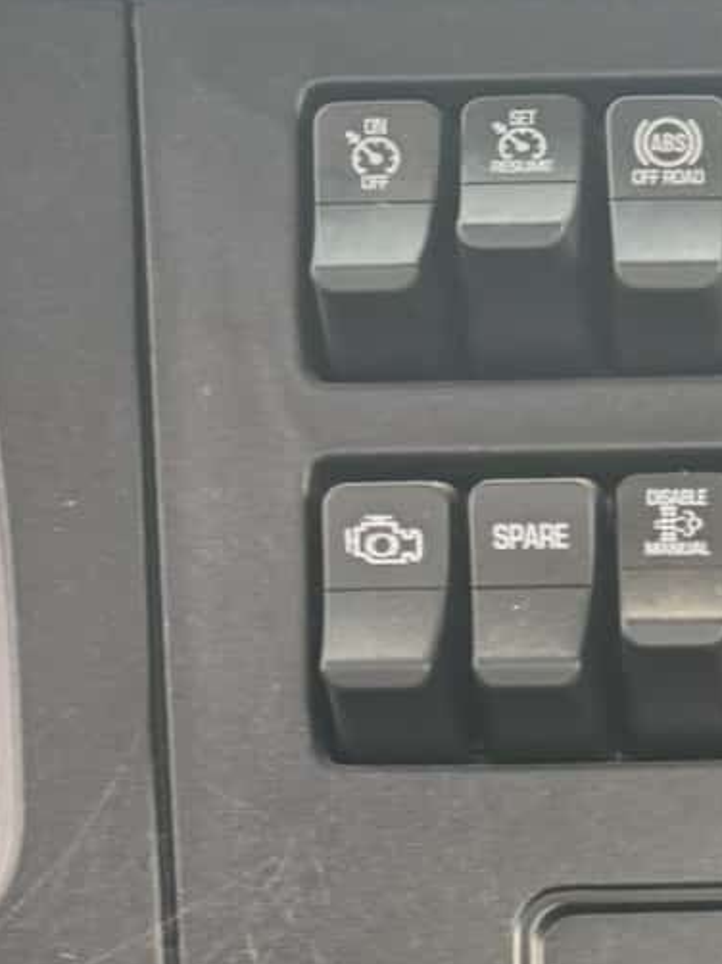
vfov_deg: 18.0
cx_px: 945
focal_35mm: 98
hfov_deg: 14.4
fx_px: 2728
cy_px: 1425
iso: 200
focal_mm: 6.76
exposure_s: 1/92
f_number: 1.78
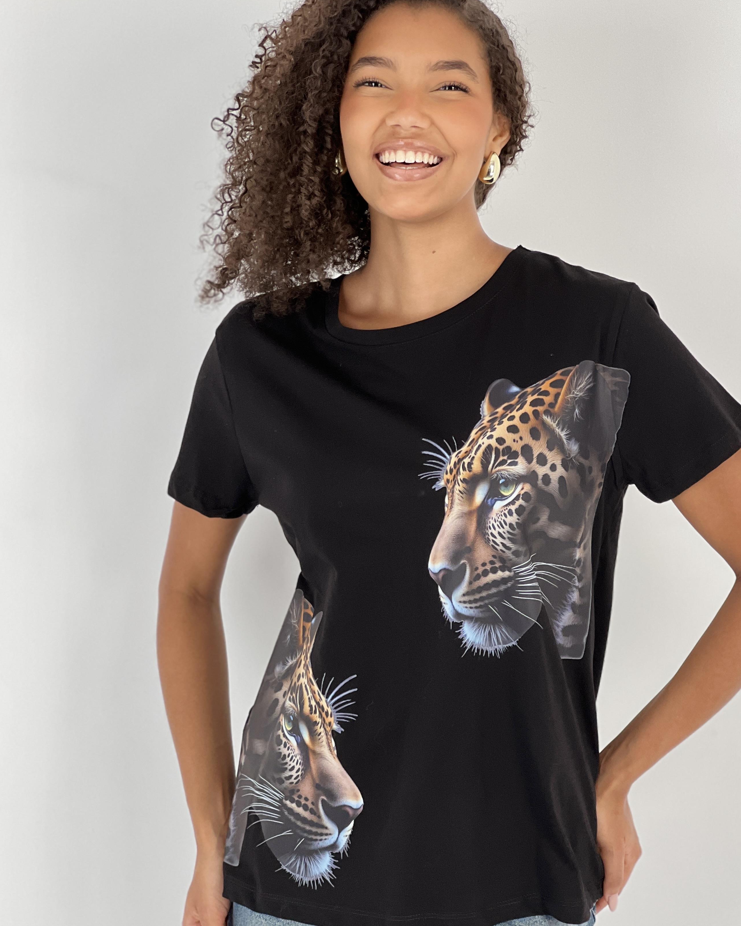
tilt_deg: -4.0
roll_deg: -1.3
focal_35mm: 94
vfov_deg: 20.4
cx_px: 427
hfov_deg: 16.4
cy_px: 507
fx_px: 2577
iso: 80
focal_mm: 9
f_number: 2.8
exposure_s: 1/100
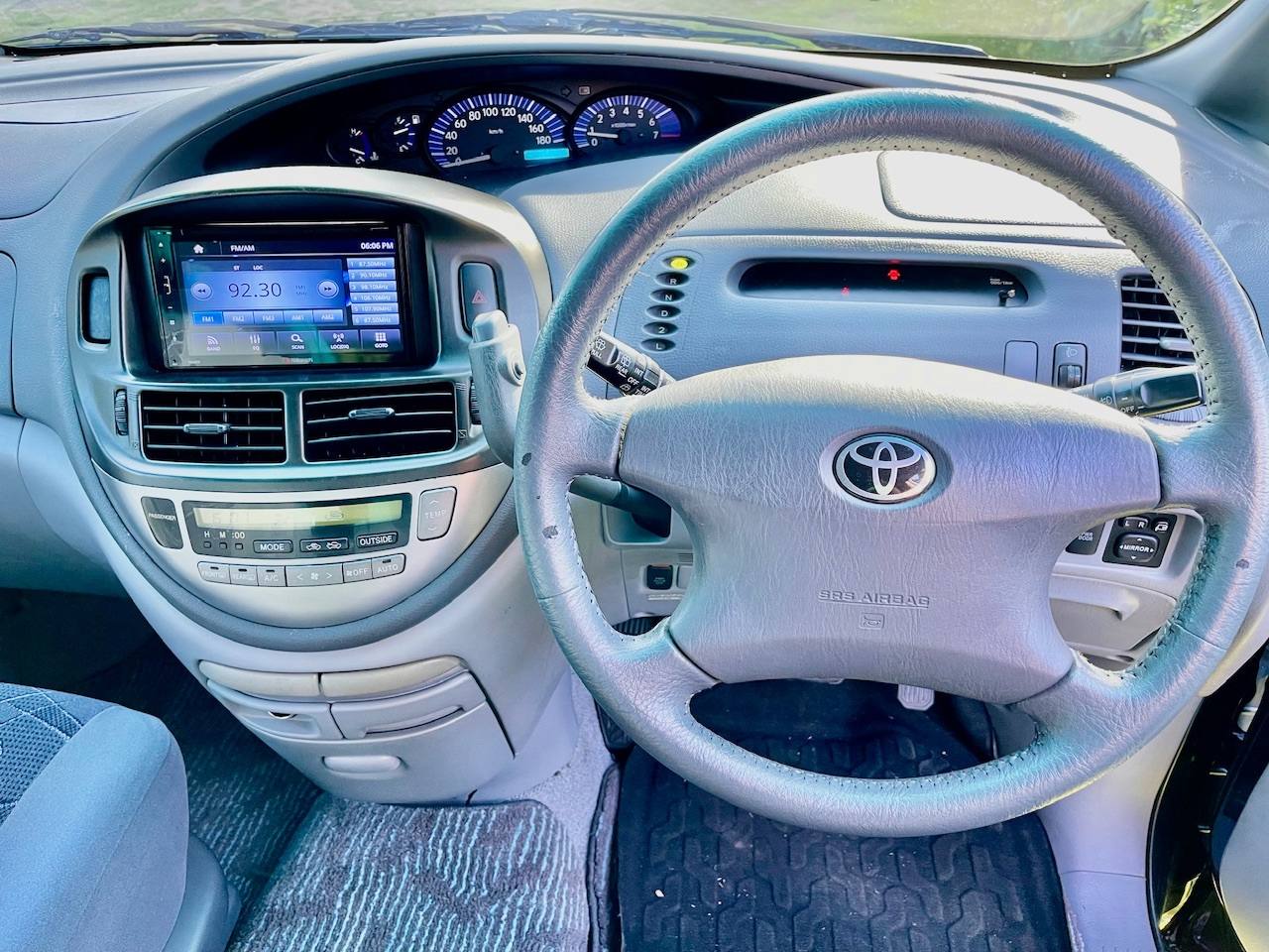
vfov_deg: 54.9
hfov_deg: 69.4
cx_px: 634
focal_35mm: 25
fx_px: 916
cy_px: 476
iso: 125
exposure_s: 1/83
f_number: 1.6
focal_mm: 5.1
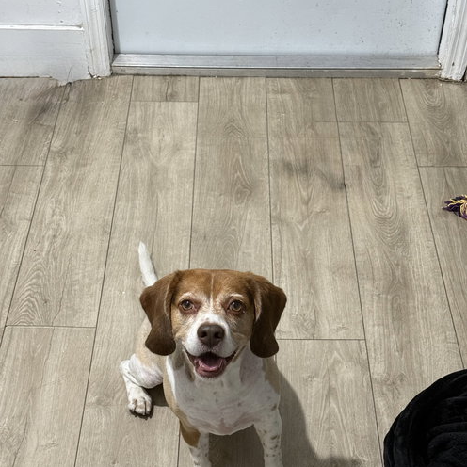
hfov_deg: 30.0
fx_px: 870
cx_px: 234
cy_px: 311
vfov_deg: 29.8
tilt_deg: -46.1
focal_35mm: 57
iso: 250
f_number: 1.78
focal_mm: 6.76
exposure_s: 1/40
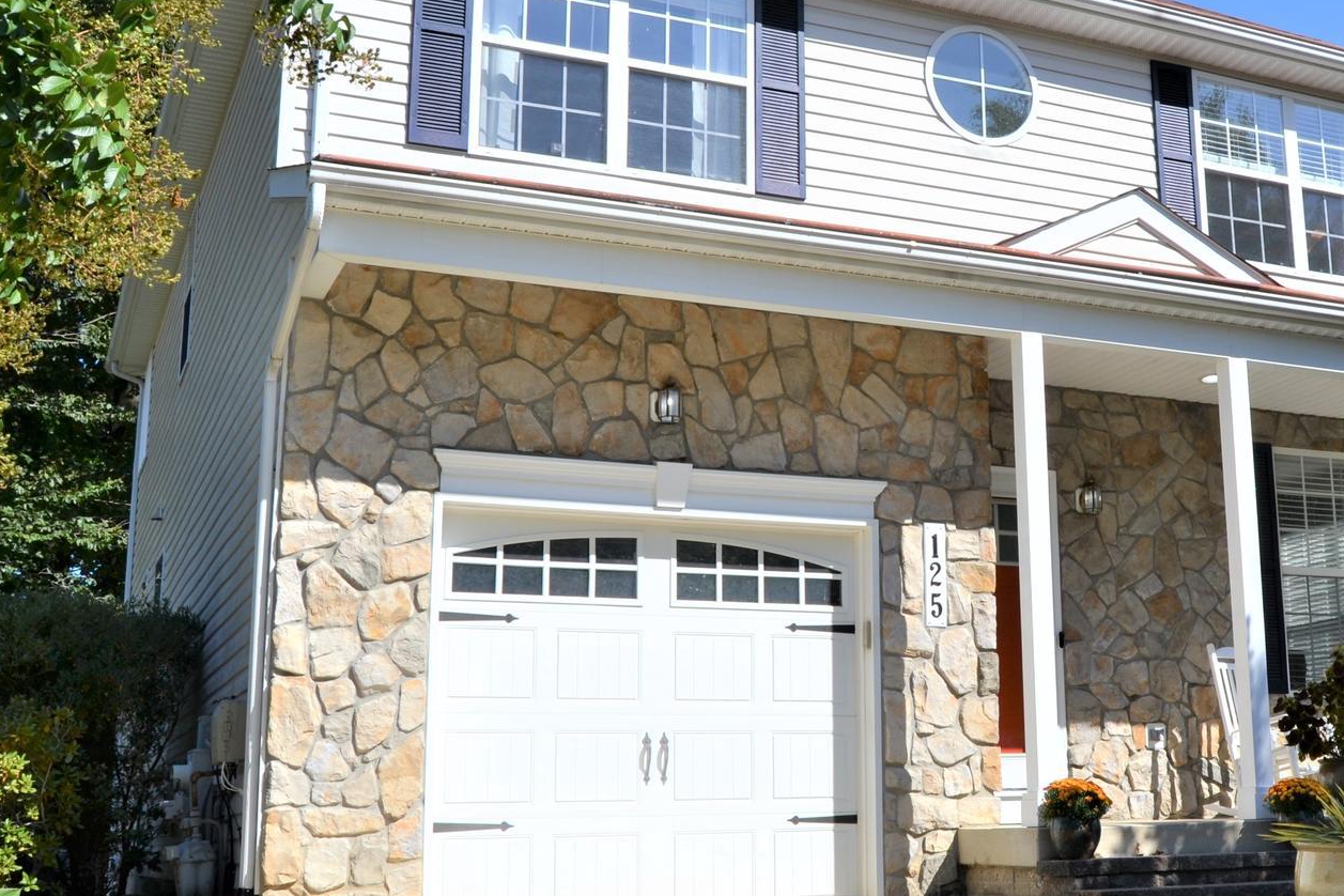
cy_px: 418
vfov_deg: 30.5
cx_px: 979
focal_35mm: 44
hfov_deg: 43.3
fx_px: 1643
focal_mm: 18
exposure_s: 1/320
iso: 100
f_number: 9
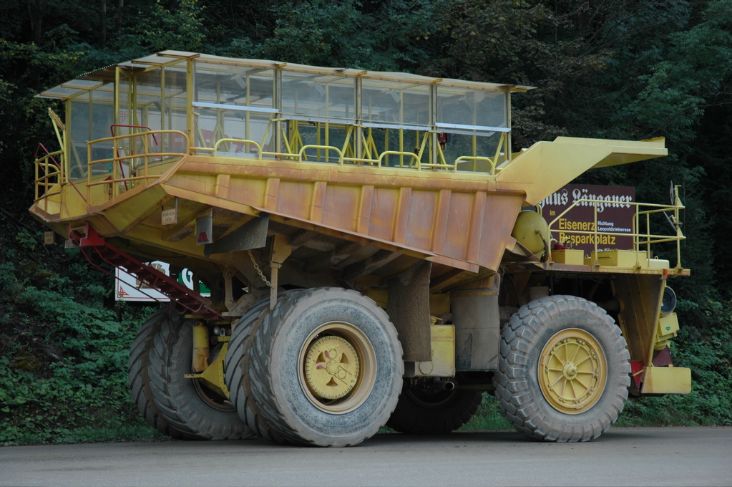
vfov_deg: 15.2
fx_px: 1828
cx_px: 366
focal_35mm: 90
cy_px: 244
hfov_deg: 22.6
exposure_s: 1/250
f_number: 4.5
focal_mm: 60
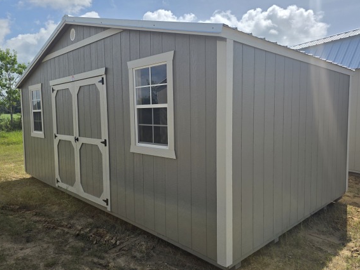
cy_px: 137
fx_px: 271
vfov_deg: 53.1
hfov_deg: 67.3
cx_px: 186
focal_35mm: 26
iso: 80
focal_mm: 6.3
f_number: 1.7
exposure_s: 1/7944
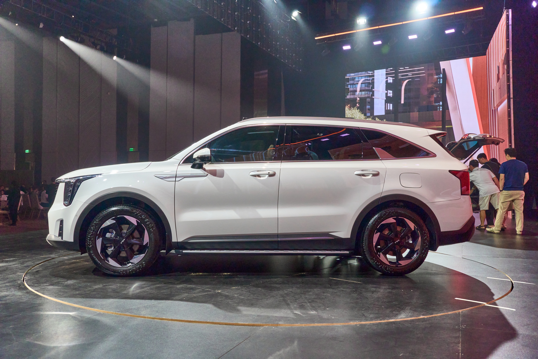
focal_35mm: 33
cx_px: 269
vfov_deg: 40.0
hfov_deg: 57.2
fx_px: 493
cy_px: 180
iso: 640
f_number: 6.3
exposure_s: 1/200
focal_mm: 22
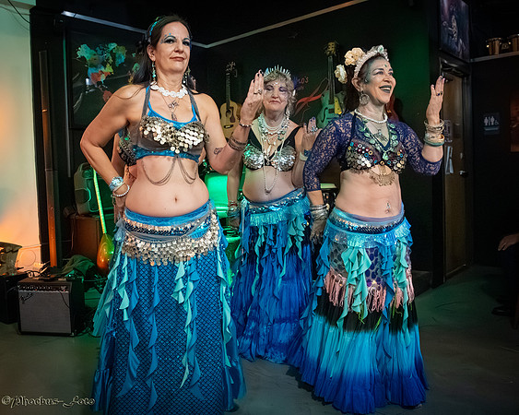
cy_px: 195
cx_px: 204
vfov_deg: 47.0
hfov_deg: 56.7
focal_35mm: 31
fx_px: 476
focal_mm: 26
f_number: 4
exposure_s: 1/250
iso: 40000
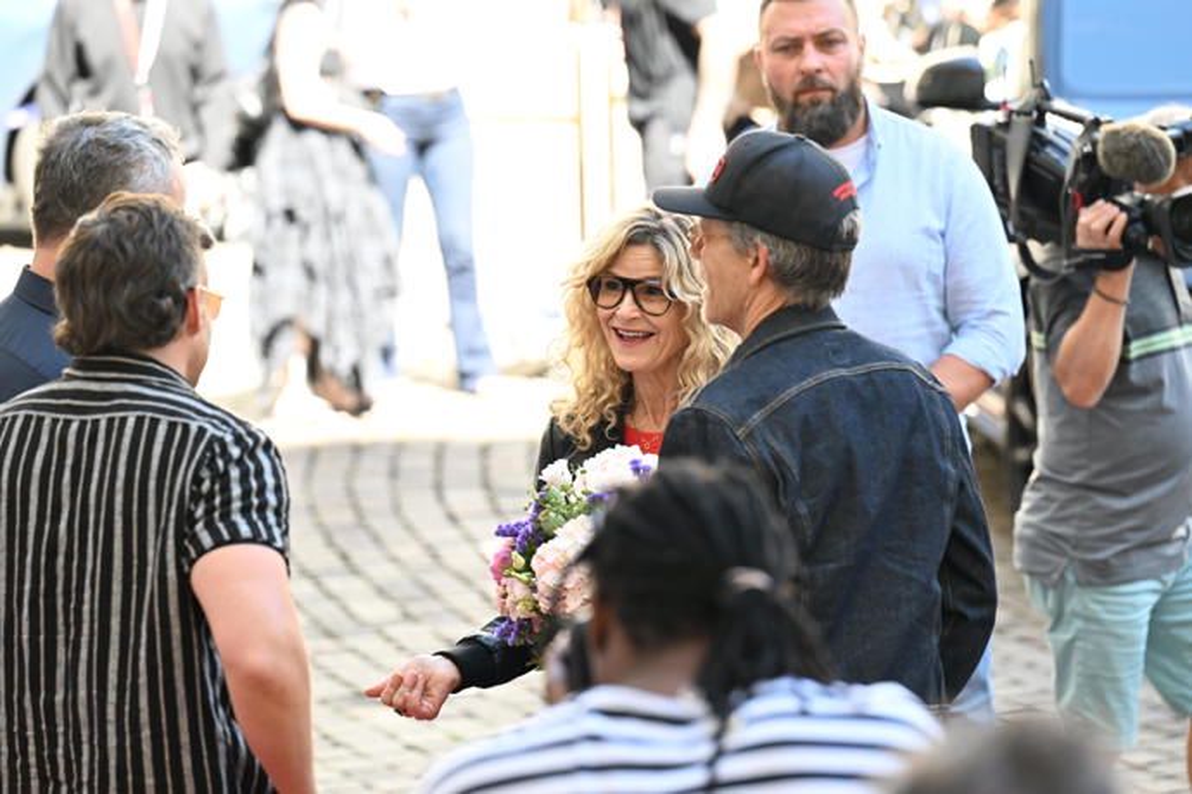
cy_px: 397
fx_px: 5960
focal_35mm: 180
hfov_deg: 11.4
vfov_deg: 7.6
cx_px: 596
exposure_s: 1/500
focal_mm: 180
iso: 1250
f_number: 4.5
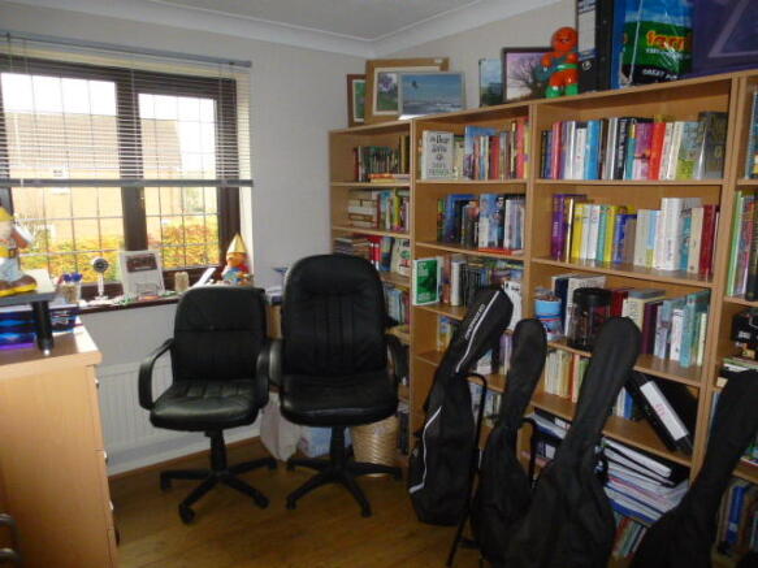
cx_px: 379
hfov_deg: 71.6
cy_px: 284
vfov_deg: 56.8
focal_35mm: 24
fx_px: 525
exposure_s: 1/60
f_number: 3.3
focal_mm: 4.3
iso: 800
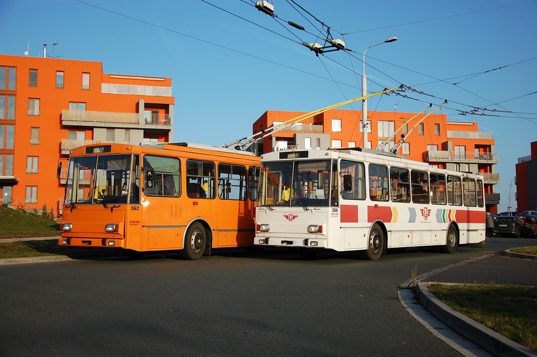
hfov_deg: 41.2
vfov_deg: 28.0
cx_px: 268
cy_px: 178
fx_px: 715
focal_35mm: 48
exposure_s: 1/1000
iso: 200
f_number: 4.2
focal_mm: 32
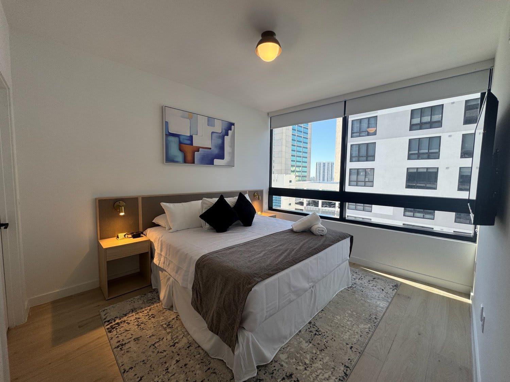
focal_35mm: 14
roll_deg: -1.0
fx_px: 206
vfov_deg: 85.7
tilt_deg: -4.4
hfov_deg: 102.1
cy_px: 191
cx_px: 255
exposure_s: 1/120
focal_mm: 2.2
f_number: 2.2
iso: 80
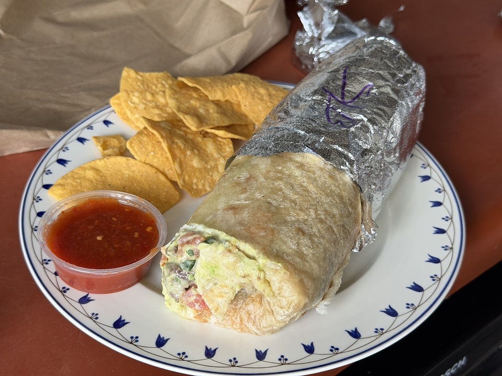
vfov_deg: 30.3
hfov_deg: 39.7
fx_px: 696
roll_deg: -3.4
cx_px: 251
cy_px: 188
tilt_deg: -42.4
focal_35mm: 48
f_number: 1.78
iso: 80
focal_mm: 6.76
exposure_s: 1/121
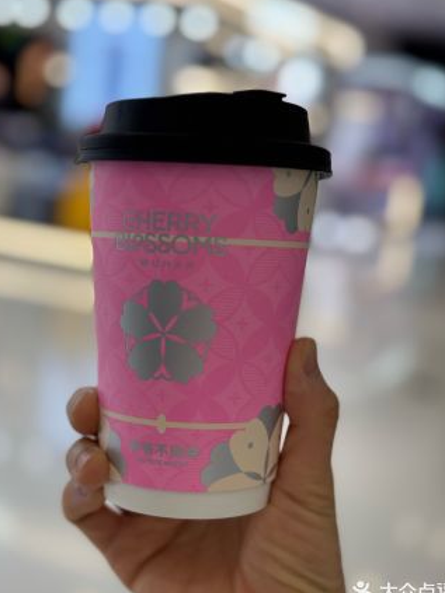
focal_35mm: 53
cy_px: 295
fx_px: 909
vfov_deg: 36.2
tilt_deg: -9.6
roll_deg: -6.6
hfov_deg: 27.5
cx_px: 232
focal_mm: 6.76
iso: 50
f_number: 1.78
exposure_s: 1/100
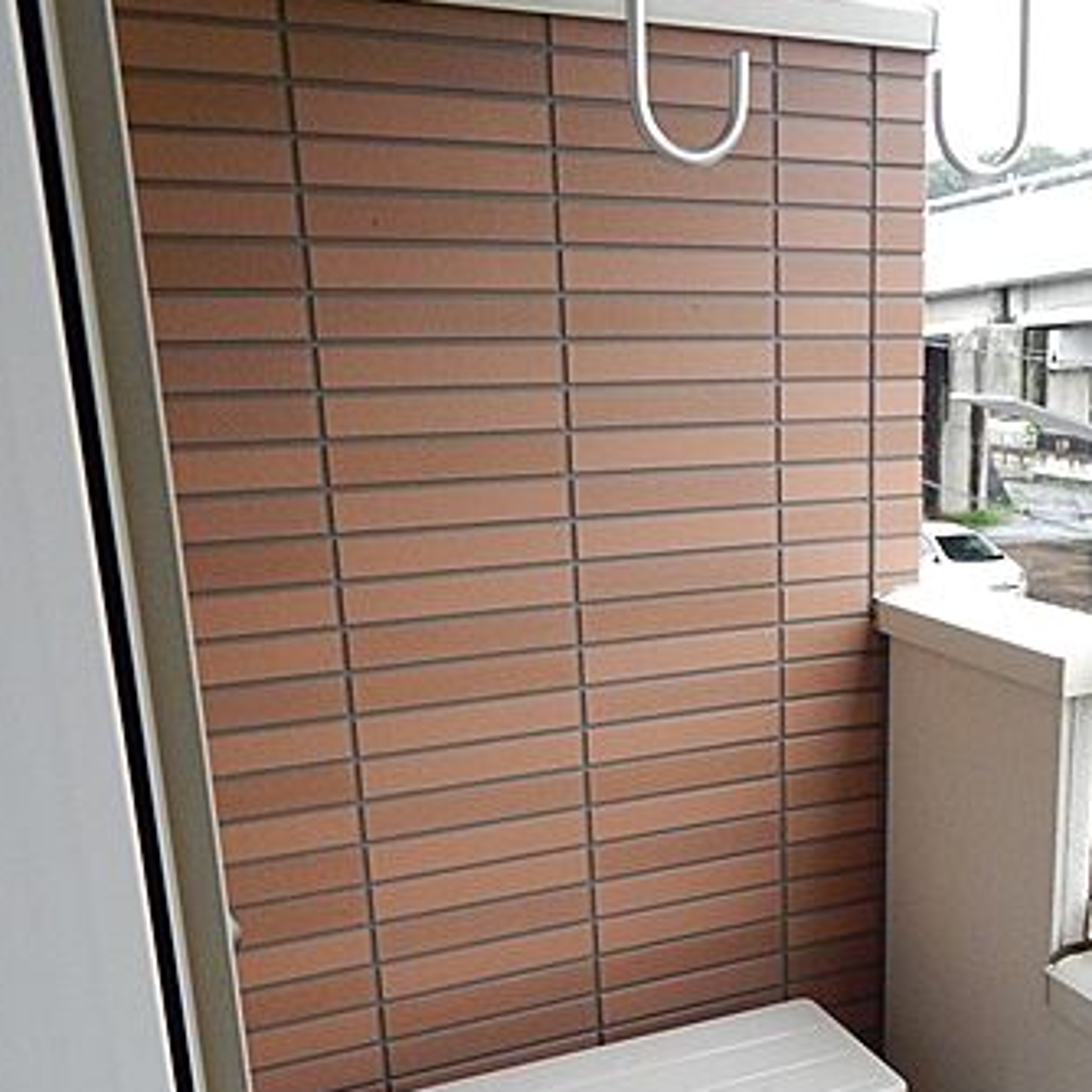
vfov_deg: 42.3
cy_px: 723
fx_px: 1392
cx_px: 788
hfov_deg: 41.8
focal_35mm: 39
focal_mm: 4
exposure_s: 1/40
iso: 125
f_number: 3
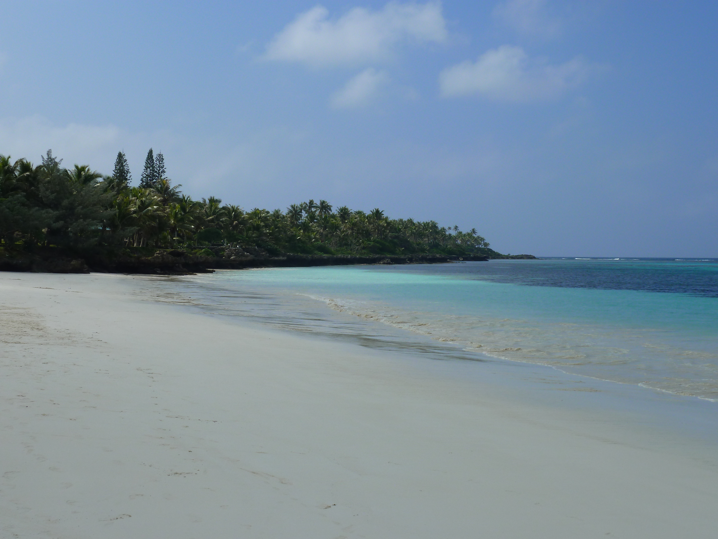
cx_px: 359
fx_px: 1141
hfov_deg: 34.9
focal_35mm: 55
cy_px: 270
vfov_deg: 26.6
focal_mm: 9.1
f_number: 5.6
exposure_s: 1/640
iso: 80
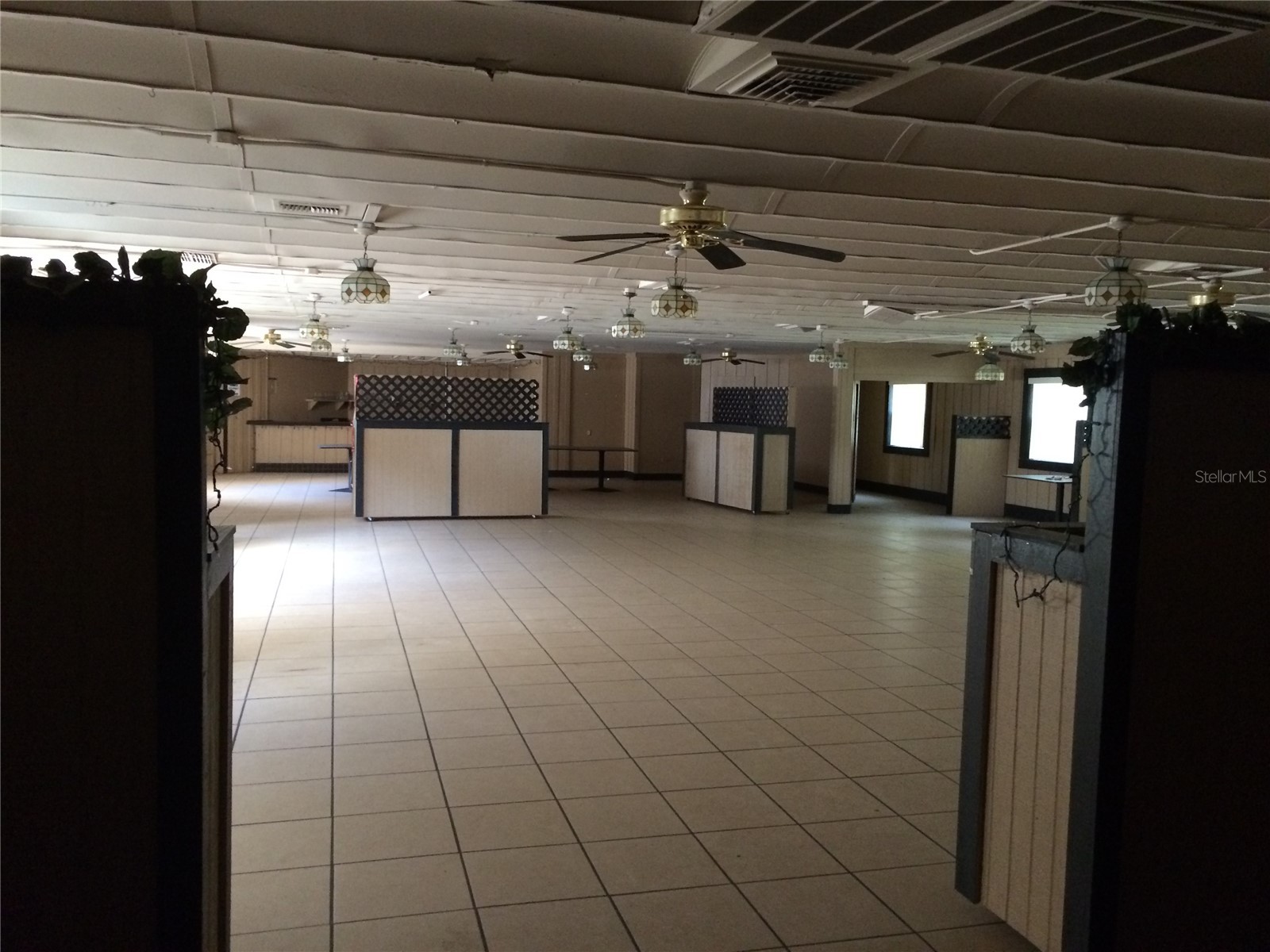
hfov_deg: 60.0
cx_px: 635
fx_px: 1101
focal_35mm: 30
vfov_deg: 46.8
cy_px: 476
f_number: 2.2
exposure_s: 1/30
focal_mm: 4.12
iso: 400
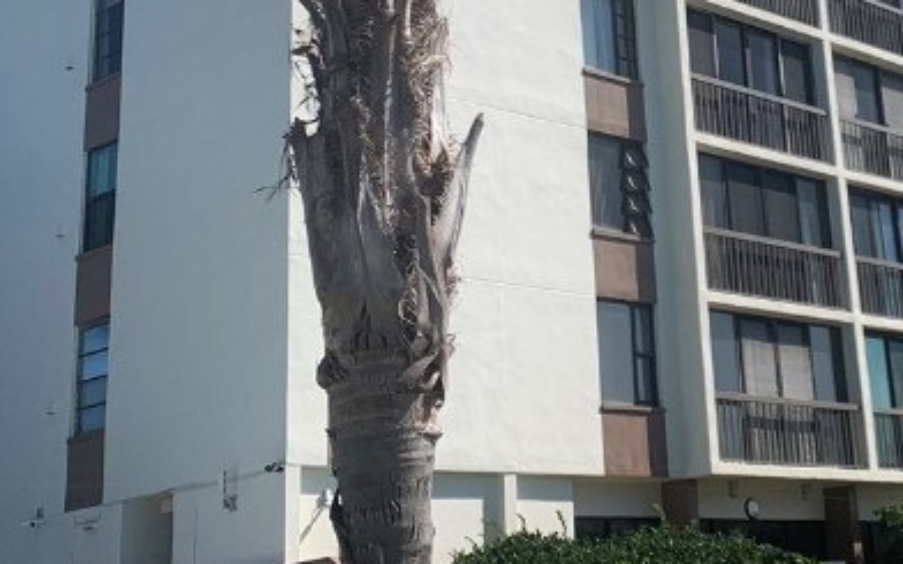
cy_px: -2
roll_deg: +4.6
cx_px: 733
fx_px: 1772
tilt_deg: +22.0
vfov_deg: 17.7
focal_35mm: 72
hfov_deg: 28.0
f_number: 1.8
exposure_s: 1/3521
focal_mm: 4.25
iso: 25
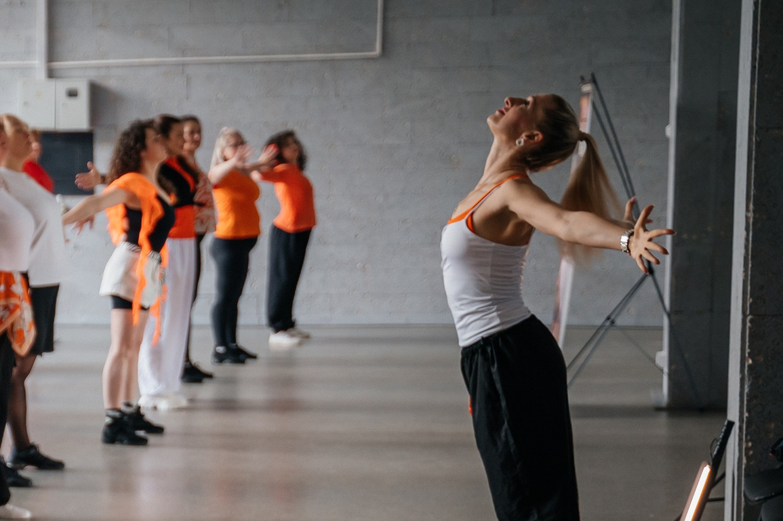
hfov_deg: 17.4
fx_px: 2478
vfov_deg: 11.9
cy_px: 466
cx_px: -52
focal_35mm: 114
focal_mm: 50
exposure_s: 1/125
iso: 640
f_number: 2.8
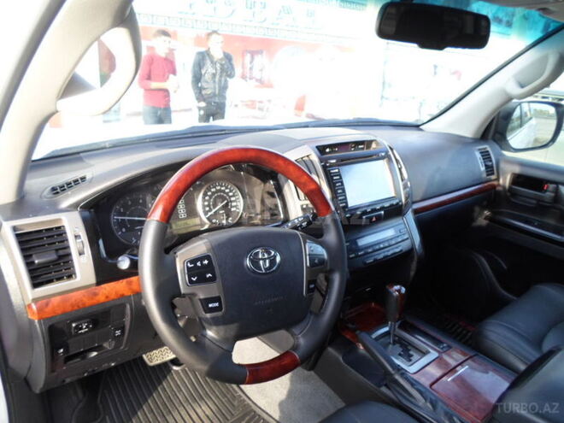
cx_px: 282
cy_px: 212
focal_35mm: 25
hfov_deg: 69.4
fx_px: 407
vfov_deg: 54.9
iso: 80
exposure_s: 1/60
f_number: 2.5
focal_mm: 4.5
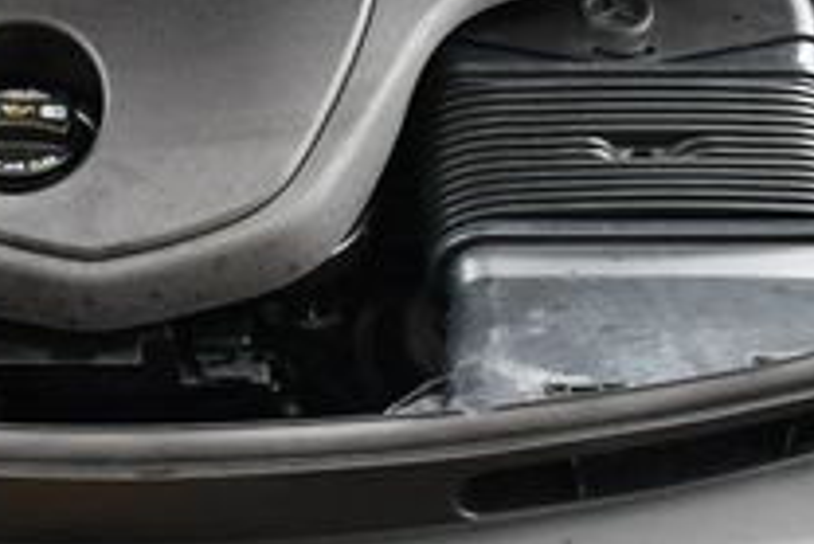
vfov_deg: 12.2
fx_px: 2511
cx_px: 8
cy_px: -55
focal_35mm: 111
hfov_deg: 18.0
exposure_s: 1/250
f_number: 4
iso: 400
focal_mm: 18
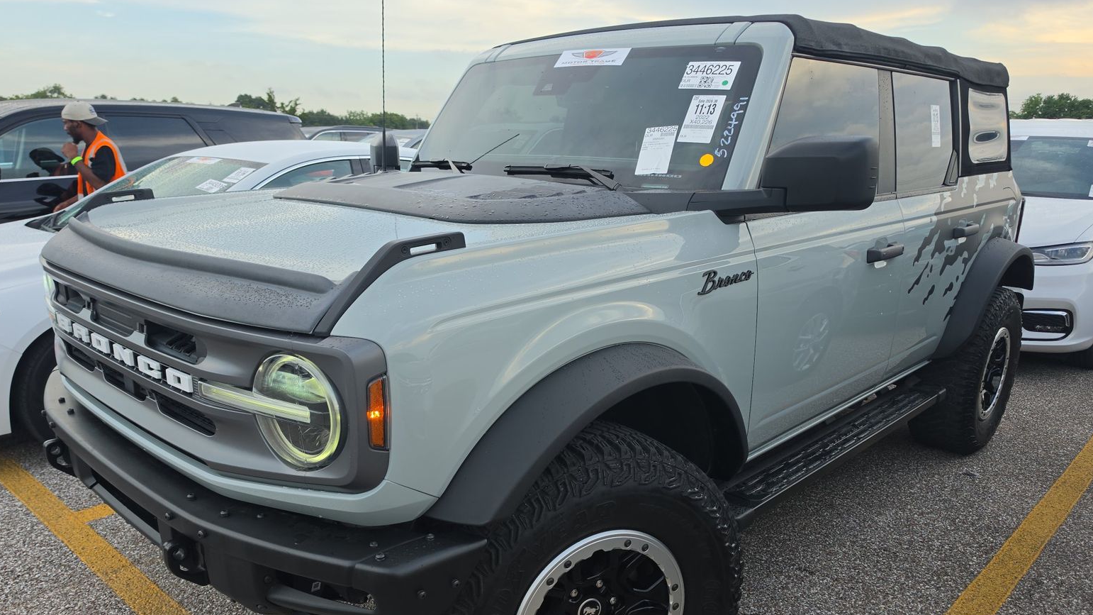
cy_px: 378
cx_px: 548
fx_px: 753
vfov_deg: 44.1
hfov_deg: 71.9
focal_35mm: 26
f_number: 1.4
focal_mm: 6.5
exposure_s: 1/133
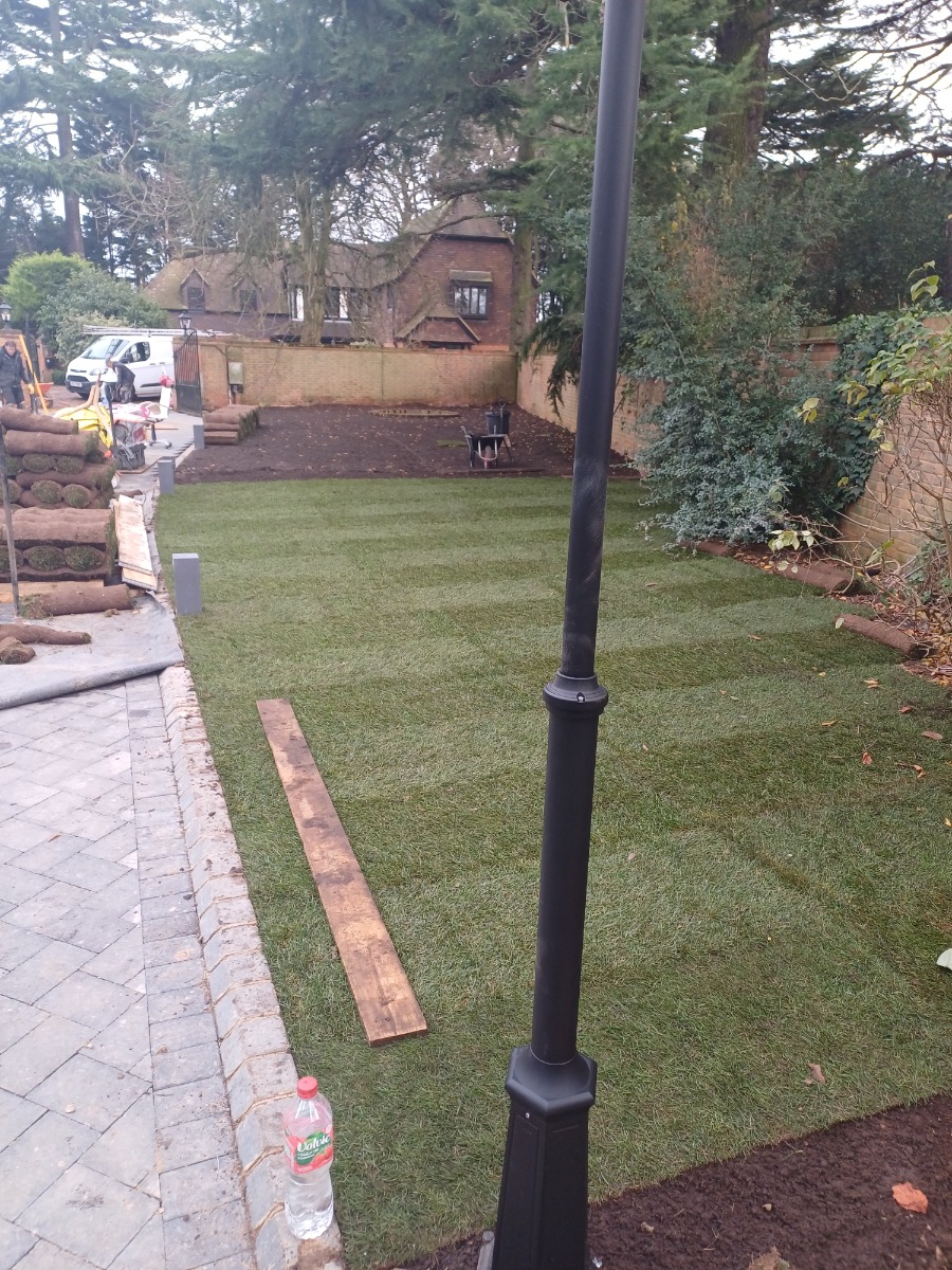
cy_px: 635
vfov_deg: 69.4
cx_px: 476
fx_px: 917
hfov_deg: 54.9
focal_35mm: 25
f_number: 1.8
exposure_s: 1/50
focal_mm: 4.65
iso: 80
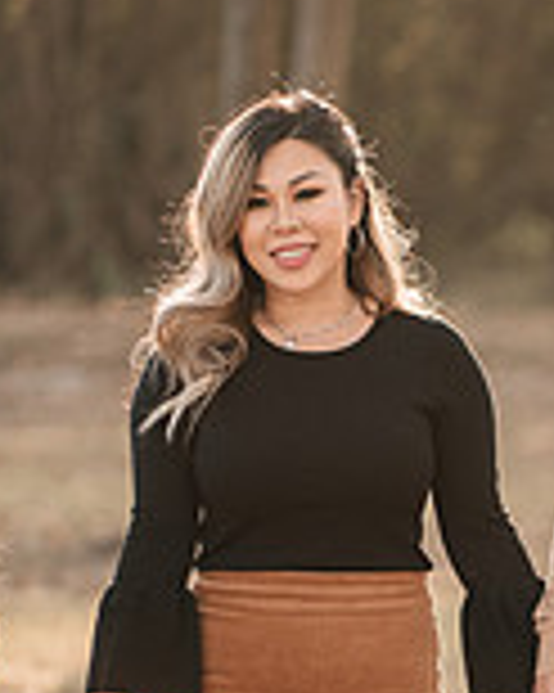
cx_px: 527
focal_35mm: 301
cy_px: 619
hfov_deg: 5.1
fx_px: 6175
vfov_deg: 6.4
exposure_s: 1/500
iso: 125
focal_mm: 85
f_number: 1.8
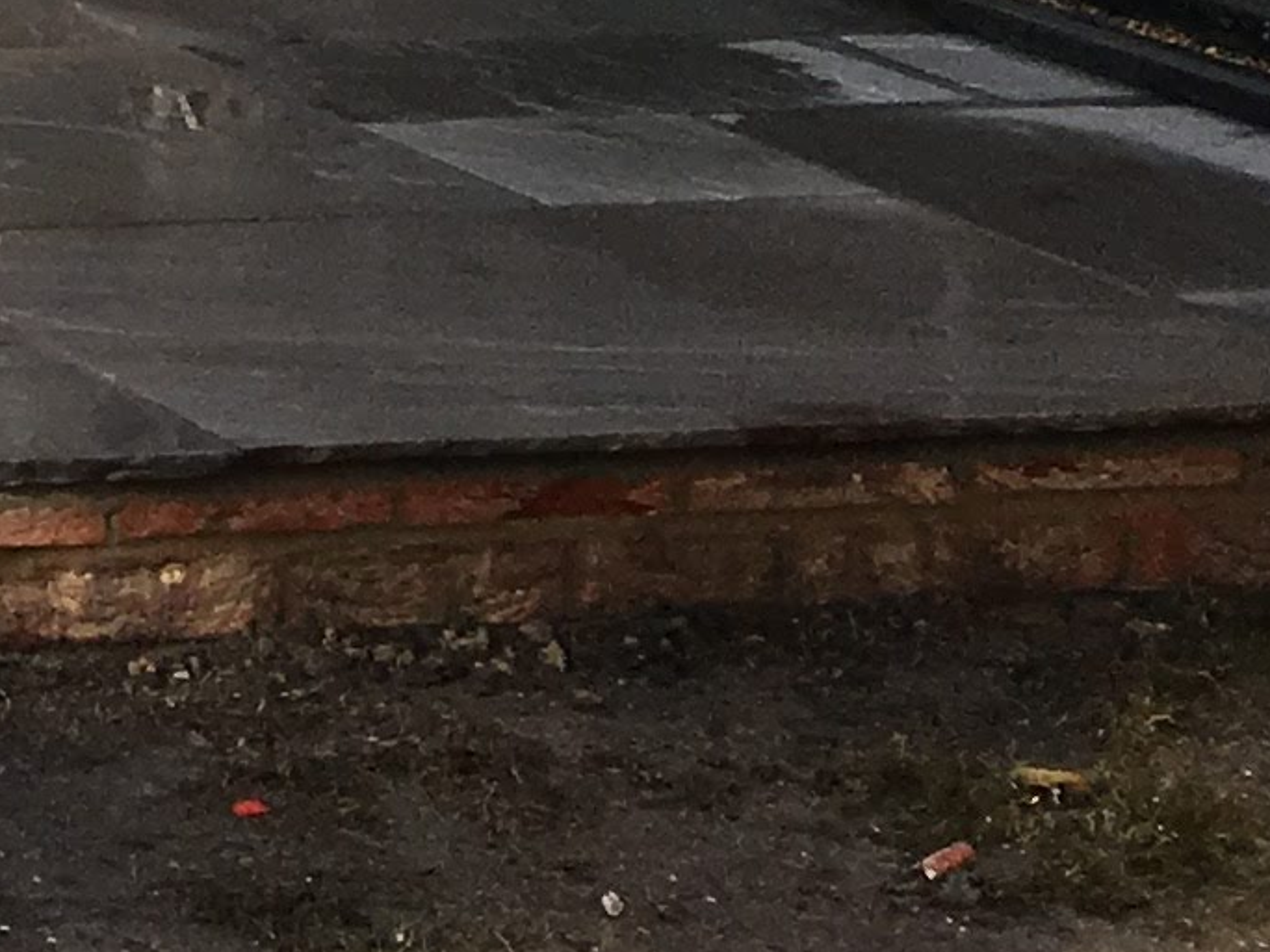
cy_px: -1273
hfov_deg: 9.4
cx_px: -2425
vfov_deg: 8.1
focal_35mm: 171
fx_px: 6274
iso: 25
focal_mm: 4.15
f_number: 2.2
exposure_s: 1/746
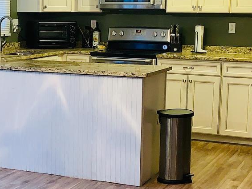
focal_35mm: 94
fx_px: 685
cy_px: 94
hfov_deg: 20.3
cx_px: 12
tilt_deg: -7.4
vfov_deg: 15.7
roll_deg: -0.2
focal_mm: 4.25
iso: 50
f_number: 1.8
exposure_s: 1/15
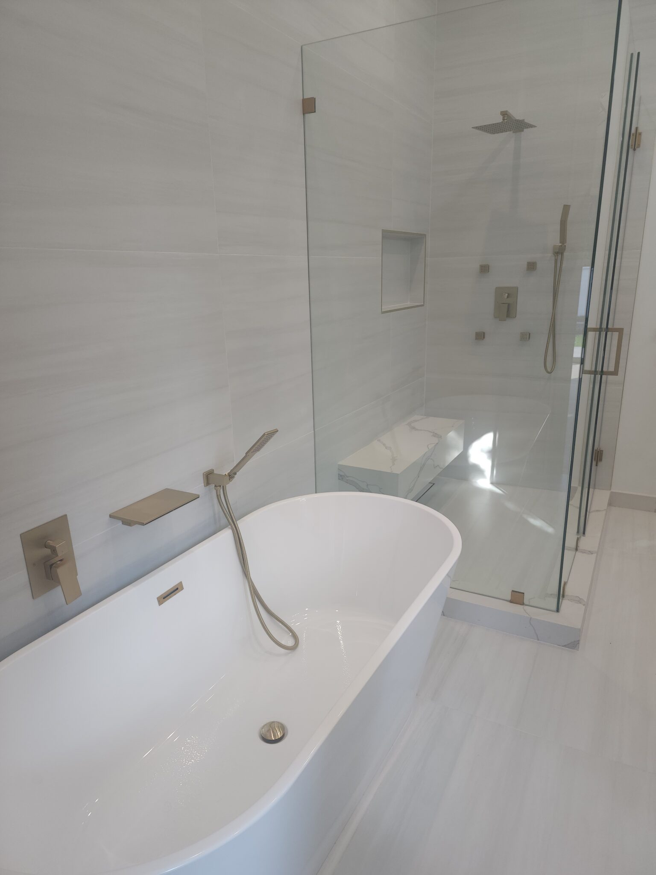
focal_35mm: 23
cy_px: 438
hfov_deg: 58.9
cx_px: 328
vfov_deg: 73.9
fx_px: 581
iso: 50
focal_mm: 6.4
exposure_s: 1/60
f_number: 1.8
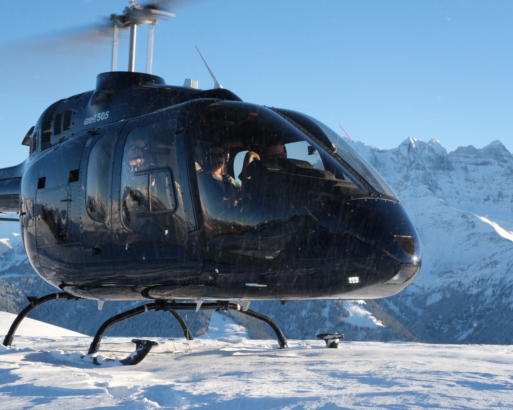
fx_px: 911
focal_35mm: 60
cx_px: 226
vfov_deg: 25.4
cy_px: 200
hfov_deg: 31.4
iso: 160
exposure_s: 1/75
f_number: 13
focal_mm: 33
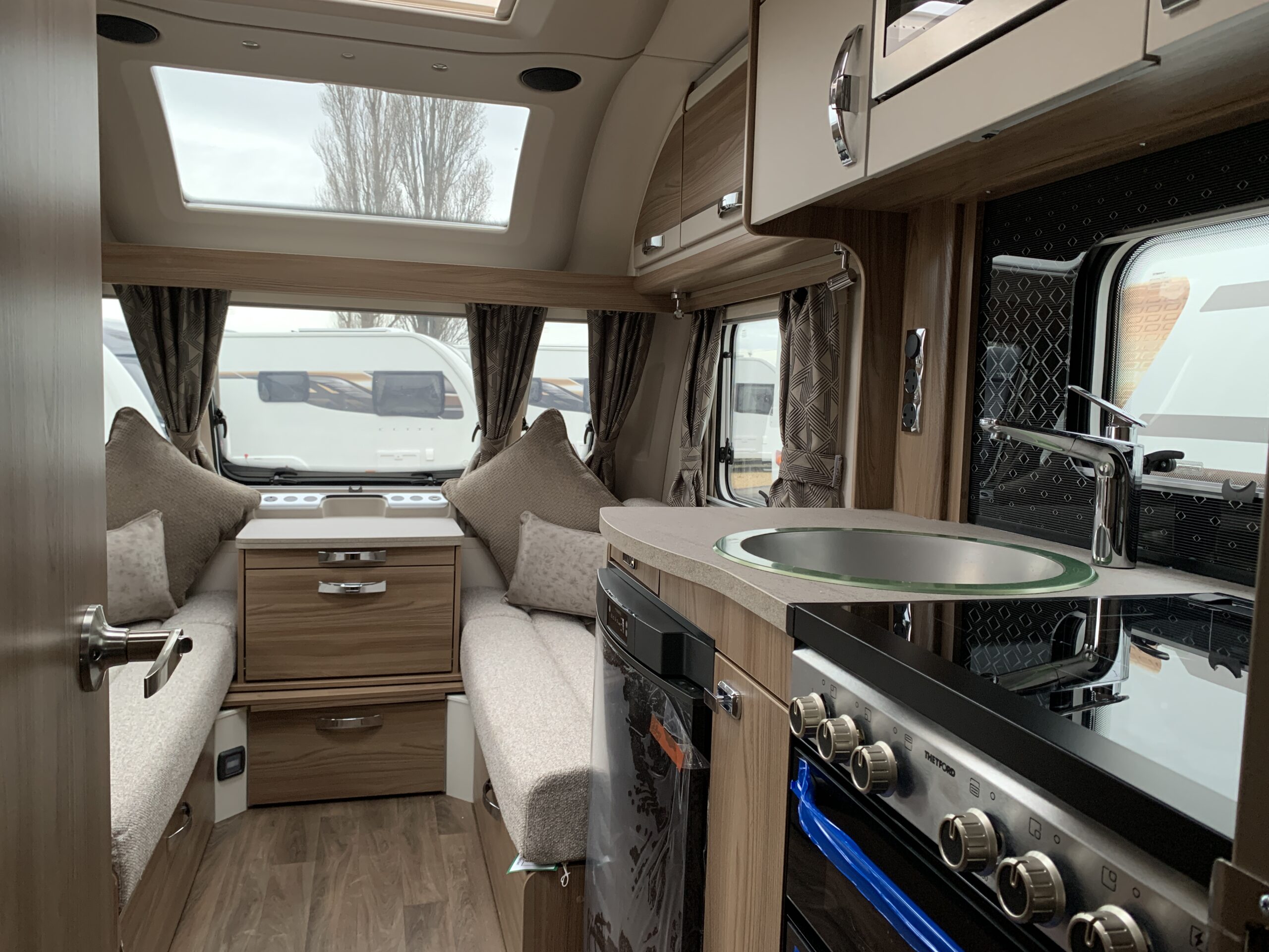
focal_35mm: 26
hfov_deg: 67.3
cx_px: 634
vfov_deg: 53.1
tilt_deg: -9.3
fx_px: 953
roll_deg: +1.2
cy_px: 476
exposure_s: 1/60
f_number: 1.8
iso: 160
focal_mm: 4.25
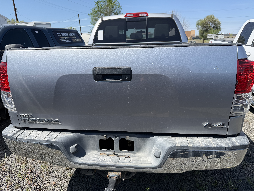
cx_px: 127
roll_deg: +2.3
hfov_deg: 71.6
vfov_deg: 56.8
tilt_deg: -16.3
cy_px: 96
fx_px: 176
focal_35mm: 24
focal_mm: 6.76
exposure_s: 1/3279
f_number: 1.78
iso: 80
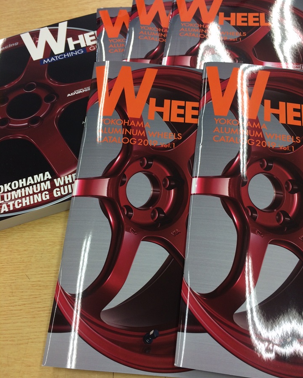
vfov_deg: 57.2
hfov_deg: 47.1
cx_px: 154
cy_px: 193
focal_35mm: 31
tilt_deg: -57.7
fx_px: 347
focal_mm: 4.15
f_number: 2.2
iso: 40
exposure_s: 1/60
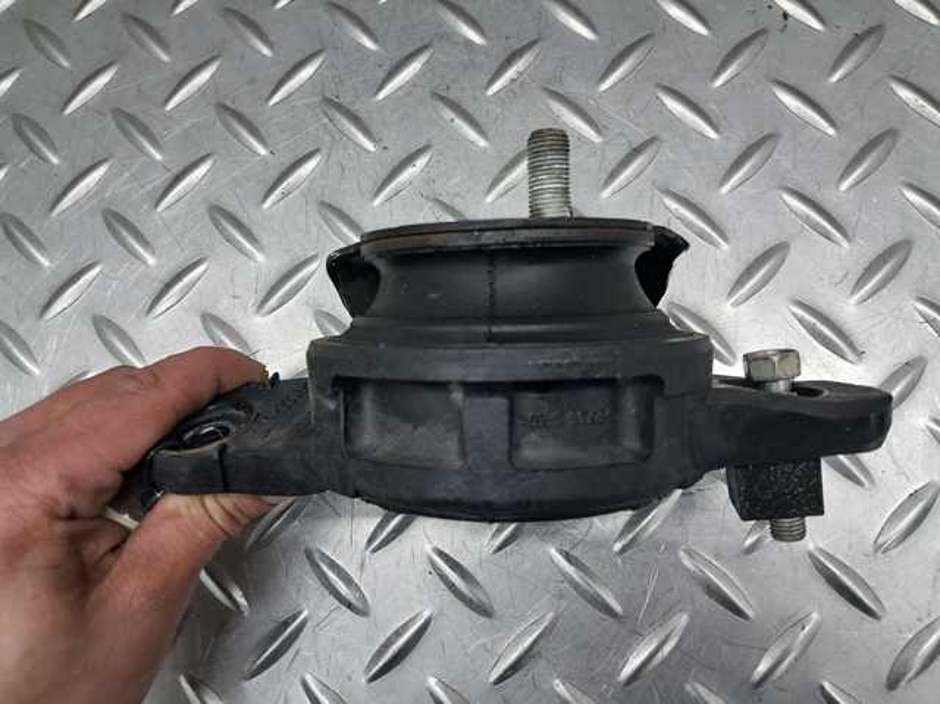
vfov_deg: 51.3
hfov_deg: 65.4
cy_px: 352
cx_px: 470
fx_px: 733
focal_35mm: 27
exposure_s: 1/50
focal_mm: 4
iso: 125
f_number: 1.8
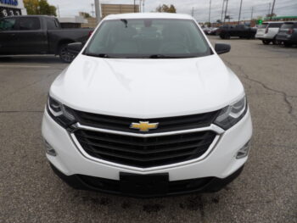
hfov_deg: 71.6
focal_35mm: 24
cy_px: 112
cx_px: 148
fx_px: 206
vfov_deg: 56.9
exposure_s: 1/444
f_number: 3.2
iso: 100
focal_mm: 4.3
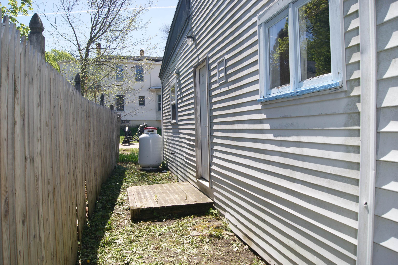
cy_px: 132
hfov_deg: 67.4
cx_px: 199
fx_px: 298
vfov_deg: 47.9
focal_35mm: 27
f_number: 10
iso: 100
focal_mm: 18
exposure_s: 1/160
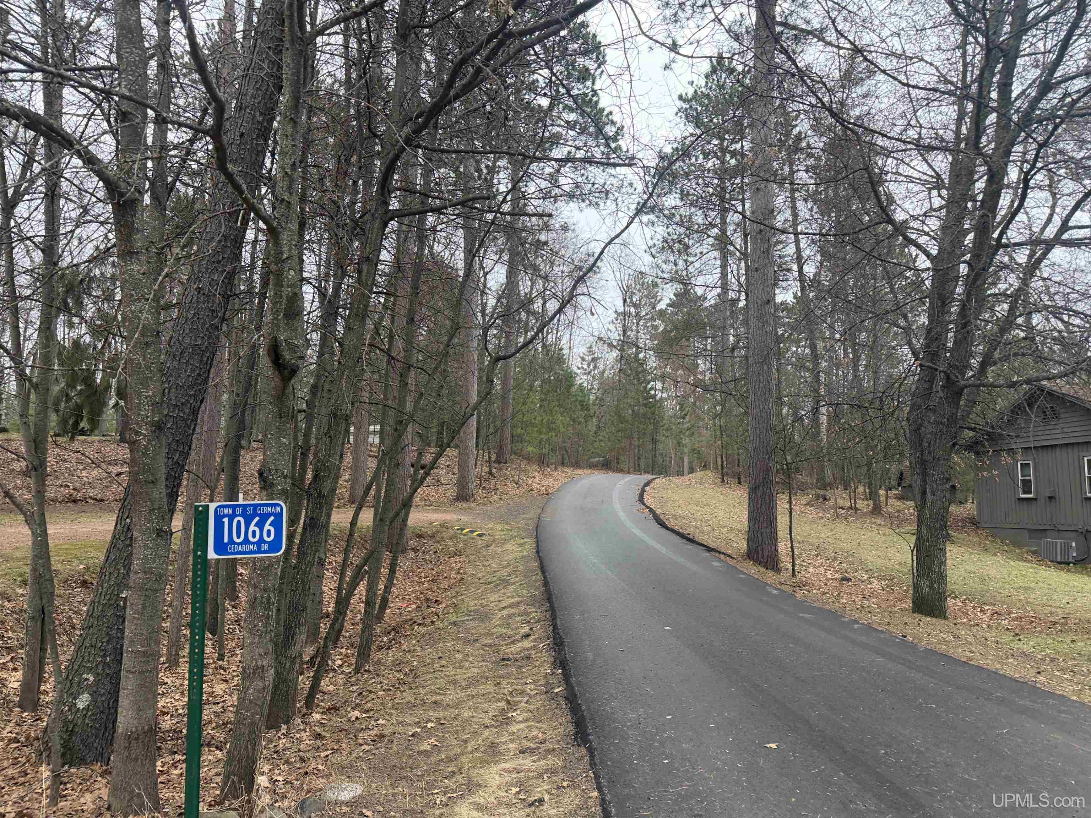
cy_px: 409
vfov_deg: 56.8
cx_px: 546
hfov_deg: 71.6
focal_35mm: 24
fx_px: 756
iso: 100
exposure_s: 1/193
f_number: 1.78
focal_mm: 6.76
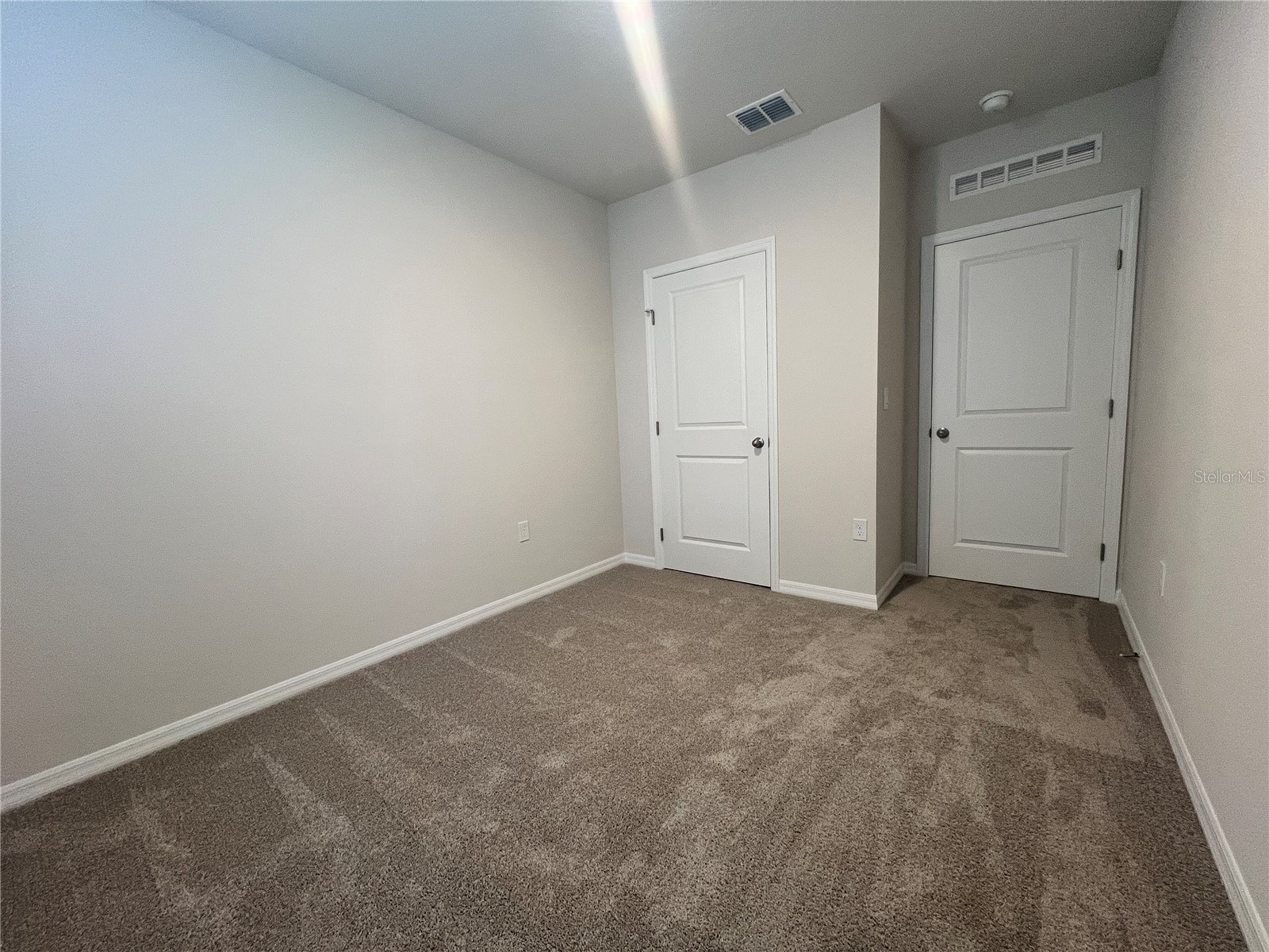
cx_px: 634
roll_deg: +2.9
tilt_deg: -6.4
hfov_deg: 106.2
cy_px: 476
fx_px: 477
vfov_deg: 89.9
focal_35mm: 13
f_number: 1.8
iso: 250
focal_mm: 1.57
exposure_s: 1/60
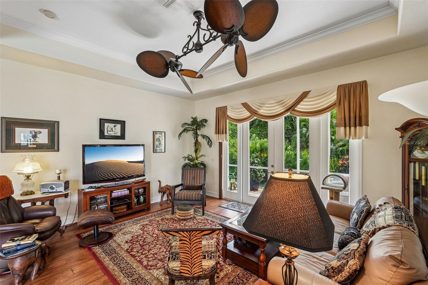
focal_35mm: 16
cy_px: 142
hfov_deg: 96.7
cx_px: 214
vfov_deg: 73.7
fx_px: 190
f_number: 8
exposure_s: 1/15
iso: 400
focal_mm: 16
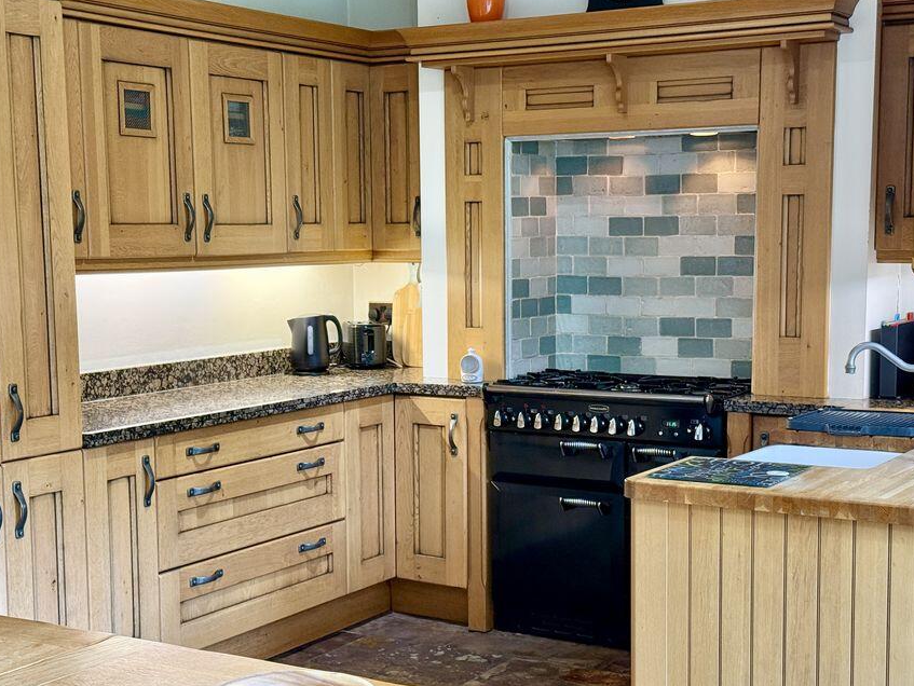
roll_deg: +0.8
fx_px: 1532
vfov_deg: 25.2
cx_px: 454
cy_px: 411
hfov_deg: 33.2
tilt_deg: -7.2
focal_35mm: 58
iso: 160
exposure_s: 1/50
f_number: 1.78
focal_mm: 6.76
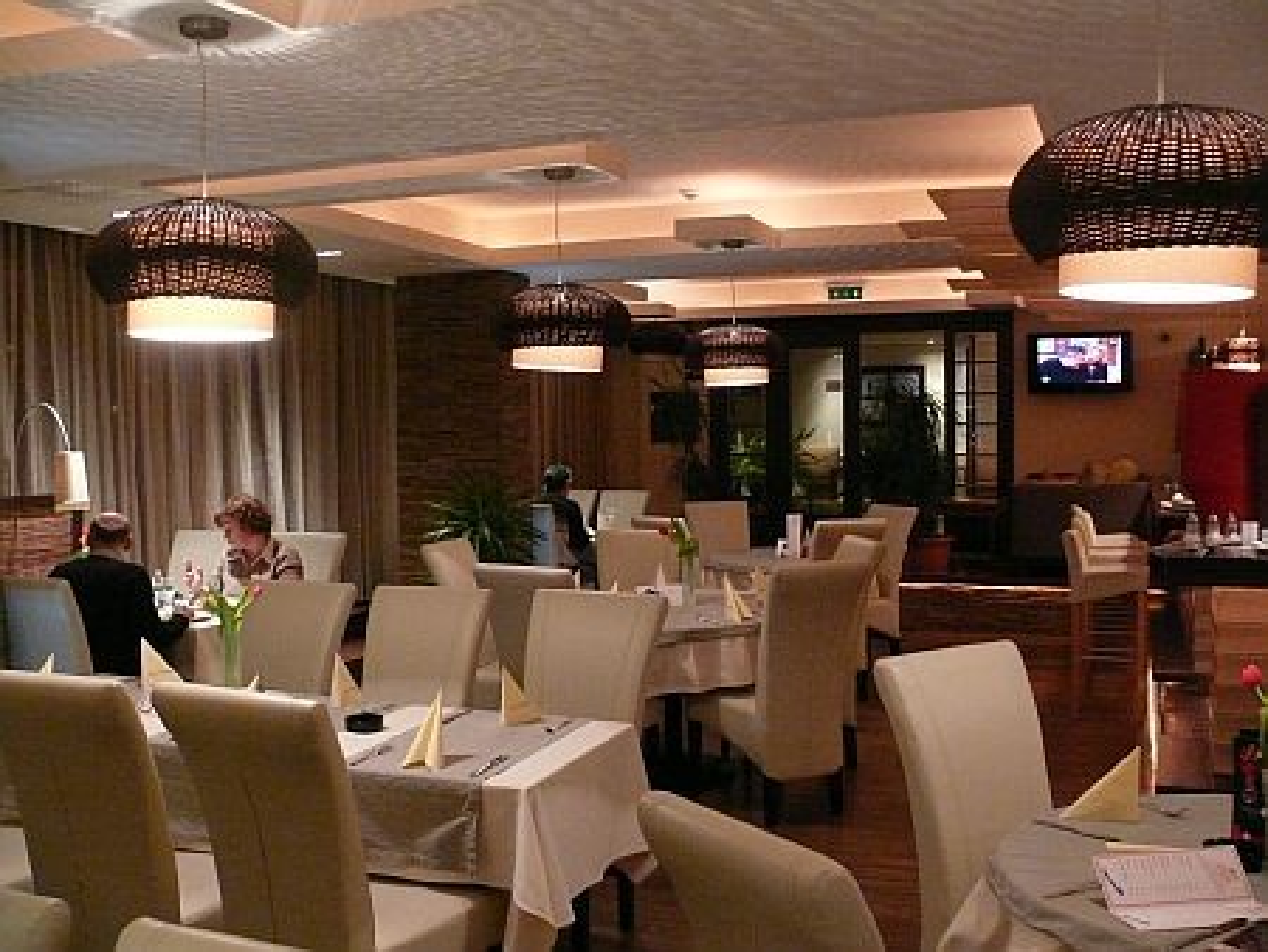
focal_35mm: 35
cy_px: 476
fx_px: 1283
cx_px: 634
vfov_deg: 40.7
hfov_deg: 52.6
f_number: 2.8
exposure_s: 1/25
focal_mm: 7.4
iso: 800
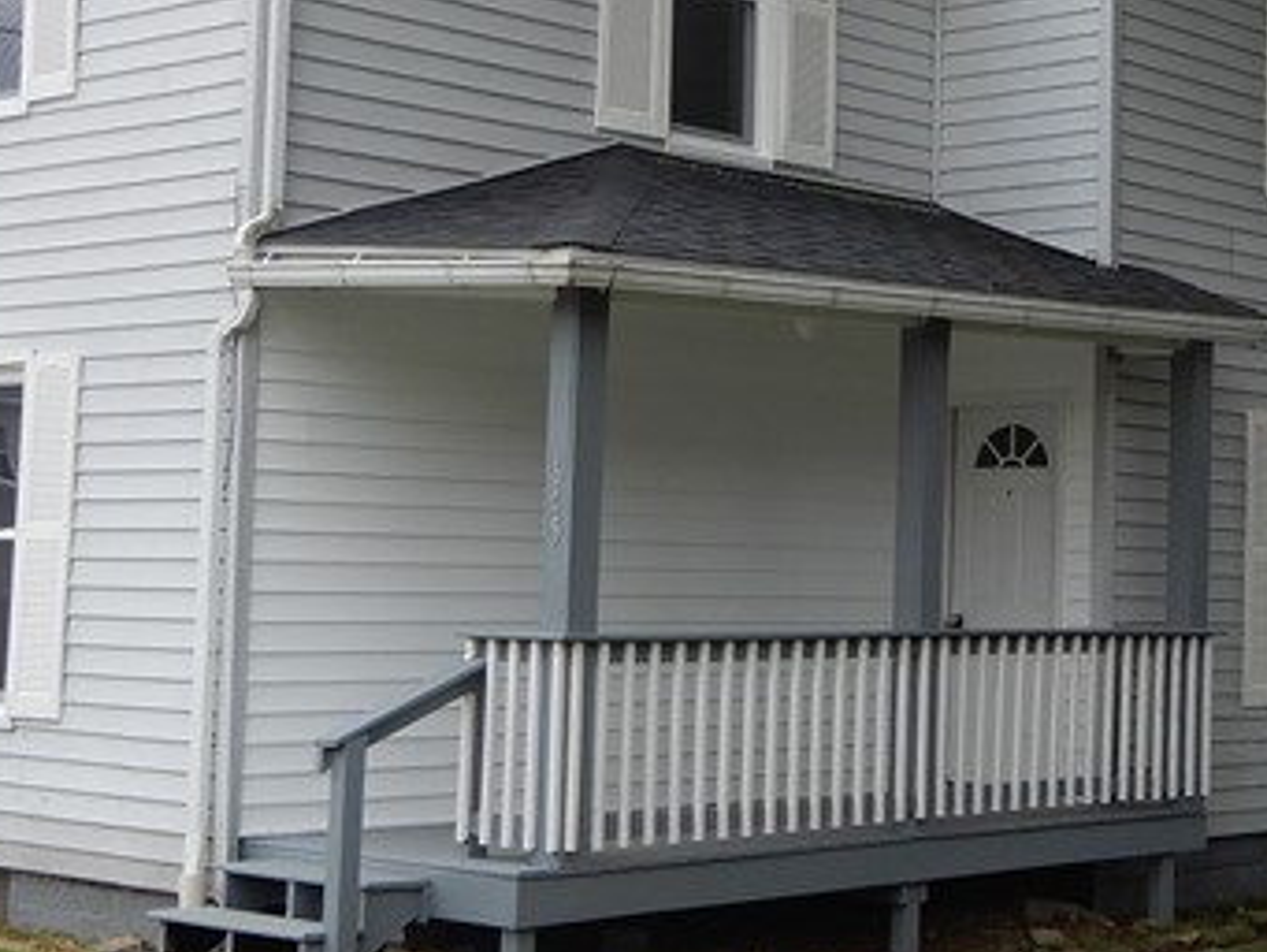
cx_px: 1193
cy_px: 402
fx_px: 2636
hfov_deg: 26.0
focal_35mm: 72
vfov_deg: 20.4
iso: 80
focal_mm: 4.3
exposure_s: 1/400
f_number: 3.4
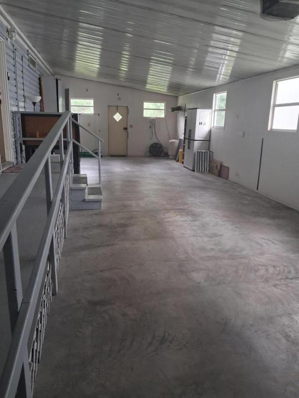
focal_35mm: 27
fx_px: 311
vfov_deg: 65.3
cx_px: 150
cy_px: 199
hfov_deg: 51.4
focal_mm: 4
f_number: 1.8
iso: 250
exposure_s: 1/100
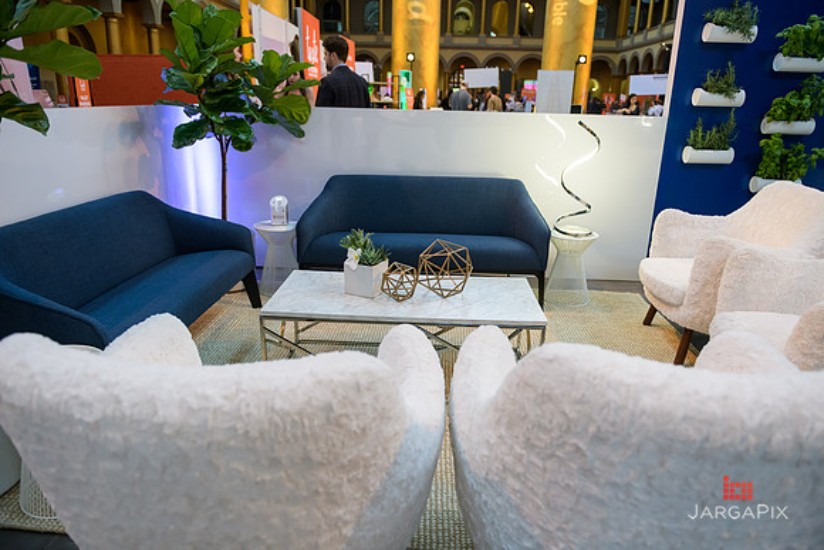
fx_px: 549
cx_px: 412
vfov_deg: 53.2
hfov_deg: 73.7
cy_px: 275
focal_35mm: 24
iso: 1250
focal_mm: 24
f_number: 3.2
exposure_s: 1/125
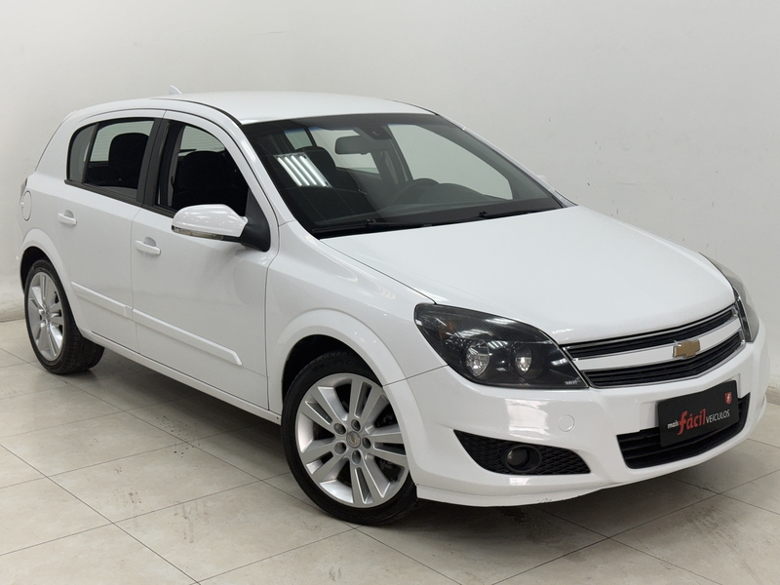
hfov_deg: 39.7
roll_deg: +0.9
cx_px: 390
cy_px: 292
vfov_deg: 30.3
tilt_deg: -11.2
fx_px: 1082
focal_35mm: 48
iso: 50
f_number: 1.78
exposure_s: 1/120
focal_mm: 6.76
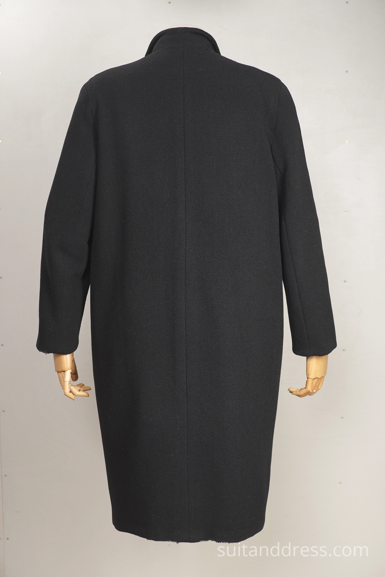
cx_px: 192
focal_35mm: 48
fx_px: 770
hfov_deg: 28.1
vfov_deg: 41.1
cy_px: 288
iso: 200
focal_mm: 32
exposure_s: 1/20
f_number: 4
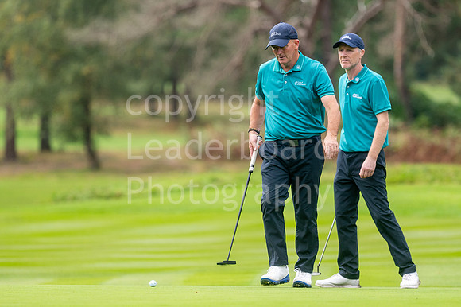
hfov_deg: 4.6
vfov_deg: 3.1
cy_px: 154
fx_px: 5759
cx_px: 230
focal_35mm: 450
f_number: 4
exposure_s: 1/1000
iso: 400
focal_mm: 300
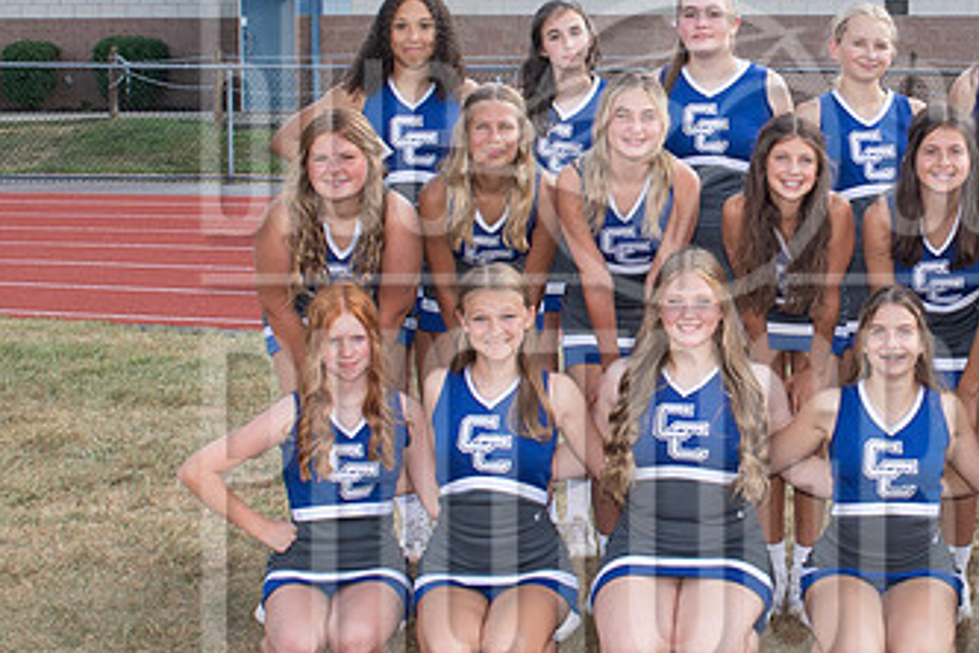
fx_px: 2203
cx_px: 811
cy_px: 234
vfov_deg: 16.8
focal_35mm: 81
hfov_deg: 24.6
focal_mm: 24
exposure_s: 1/250
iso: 500
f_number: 9
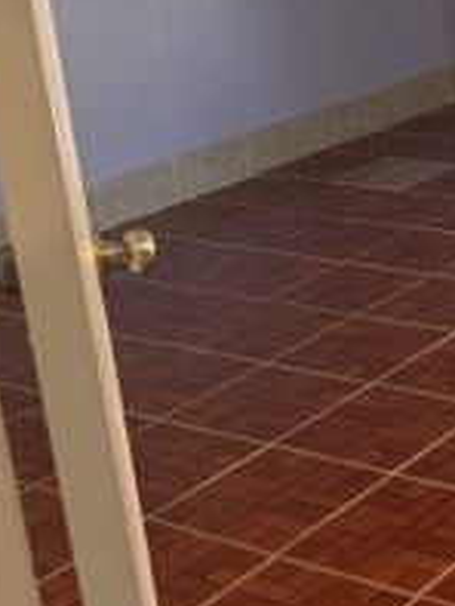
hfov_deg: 16.9
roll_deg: +1.9
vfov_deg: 24.8
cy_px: 181
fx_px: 1366
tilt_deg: -16.6
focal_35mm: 78
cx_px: 713
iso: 200
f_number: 1.78
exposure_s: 1/60
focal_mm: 6.76
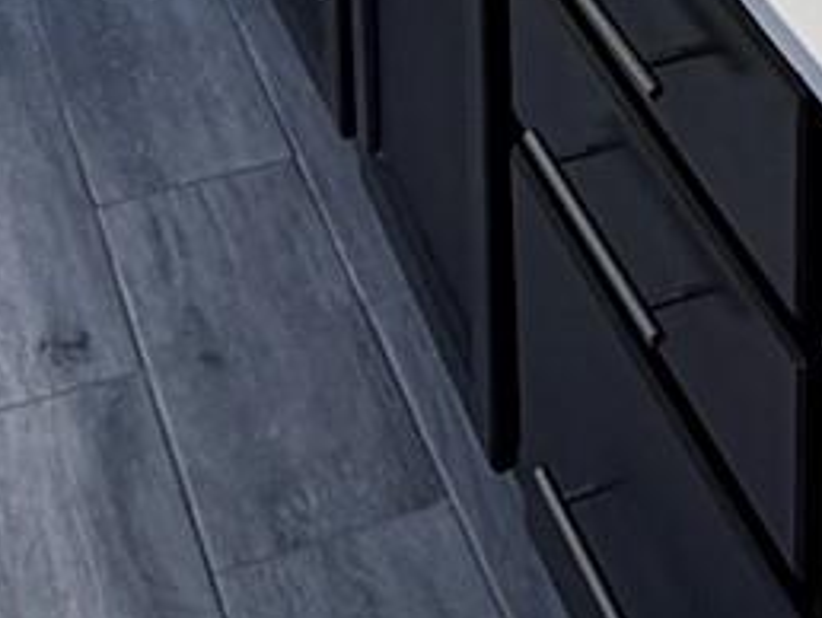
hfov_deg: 16.6
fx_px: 2638
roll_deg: -2.2
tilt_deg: -15.2
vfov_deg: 11.7
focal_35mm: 111
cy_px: -688
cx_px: 1096
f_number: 2.2
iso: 100
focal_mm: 2.22
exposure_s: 1/120
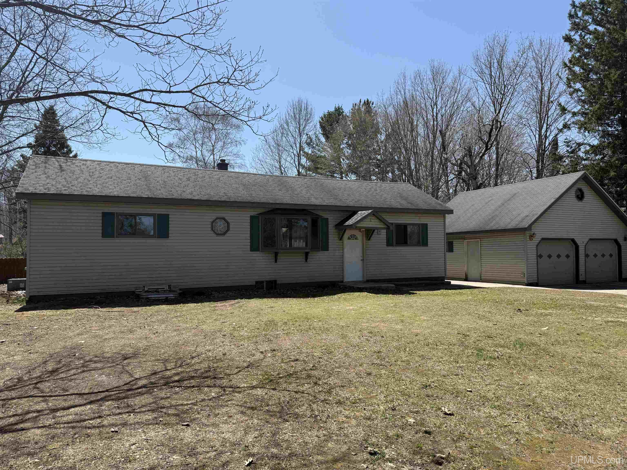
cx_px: 314
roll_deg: +0.4
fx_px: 435
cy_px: 235
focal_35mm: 24
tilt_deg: +2.5
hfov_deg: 71.6
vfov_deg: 56.8
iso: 80
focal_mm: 6.76
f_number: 1.78
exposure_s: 1/3759
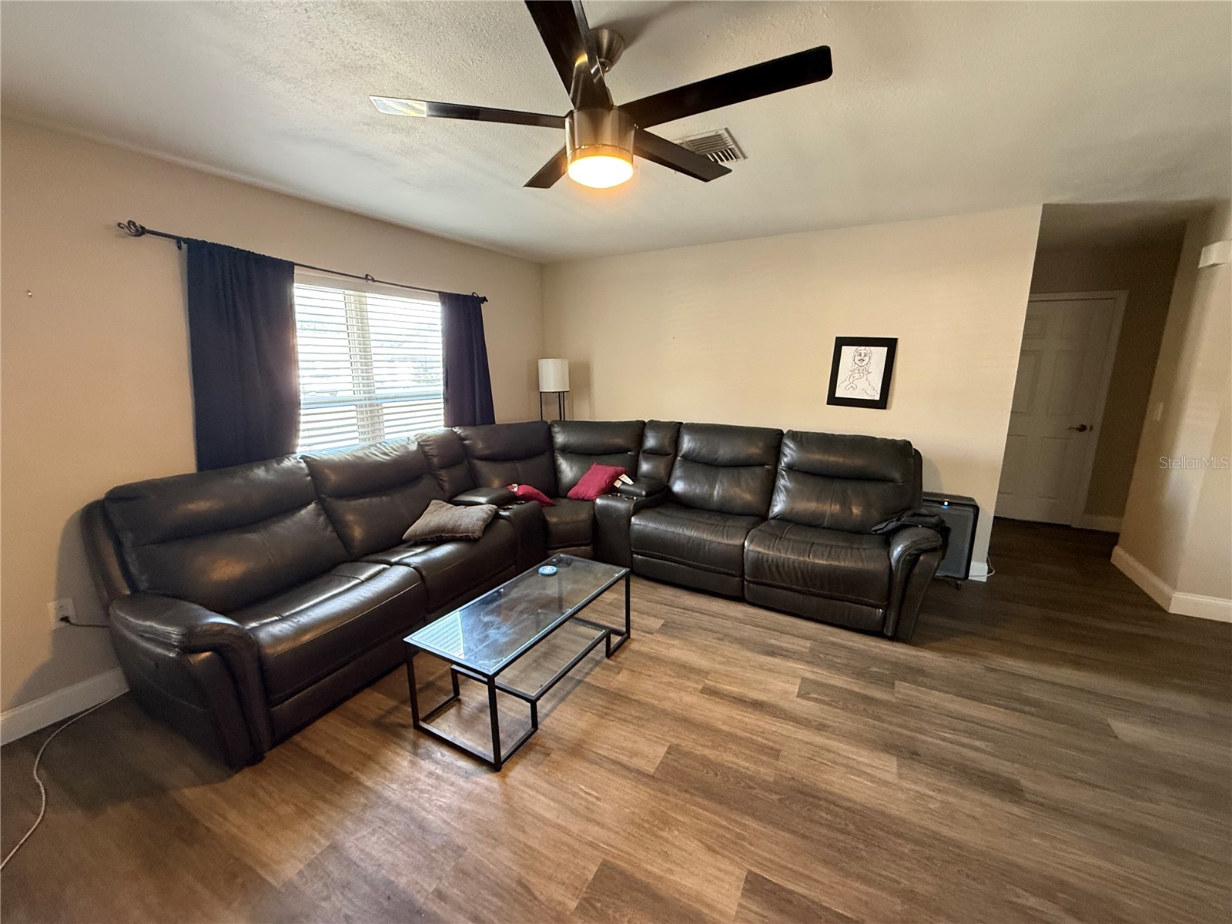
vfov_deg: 85.7
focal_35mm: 14
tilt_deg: -10.7
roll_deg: -0.7
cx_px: 616
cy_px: 462
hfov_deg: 102.1
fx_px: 498
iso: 500
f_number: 2.2
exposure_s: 1/60
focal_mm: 2.22
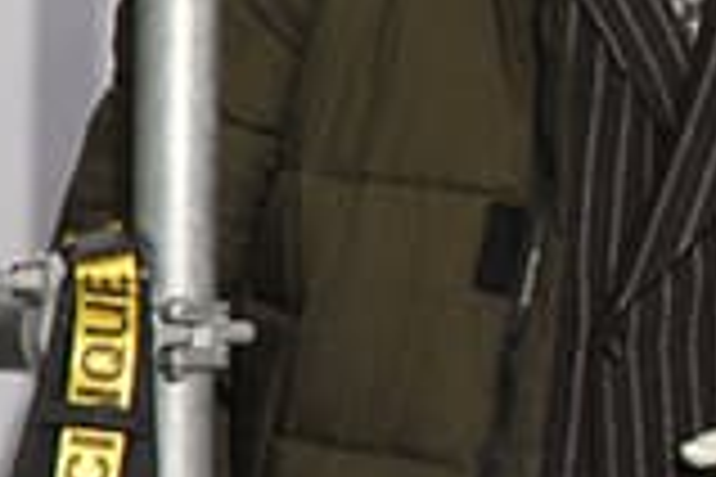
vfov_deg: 6.7
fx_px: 4057
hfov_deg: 9.1
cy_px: 495
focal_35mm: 204
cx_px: -959
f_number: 3.5
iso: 400
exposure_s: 1/80
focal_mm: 18
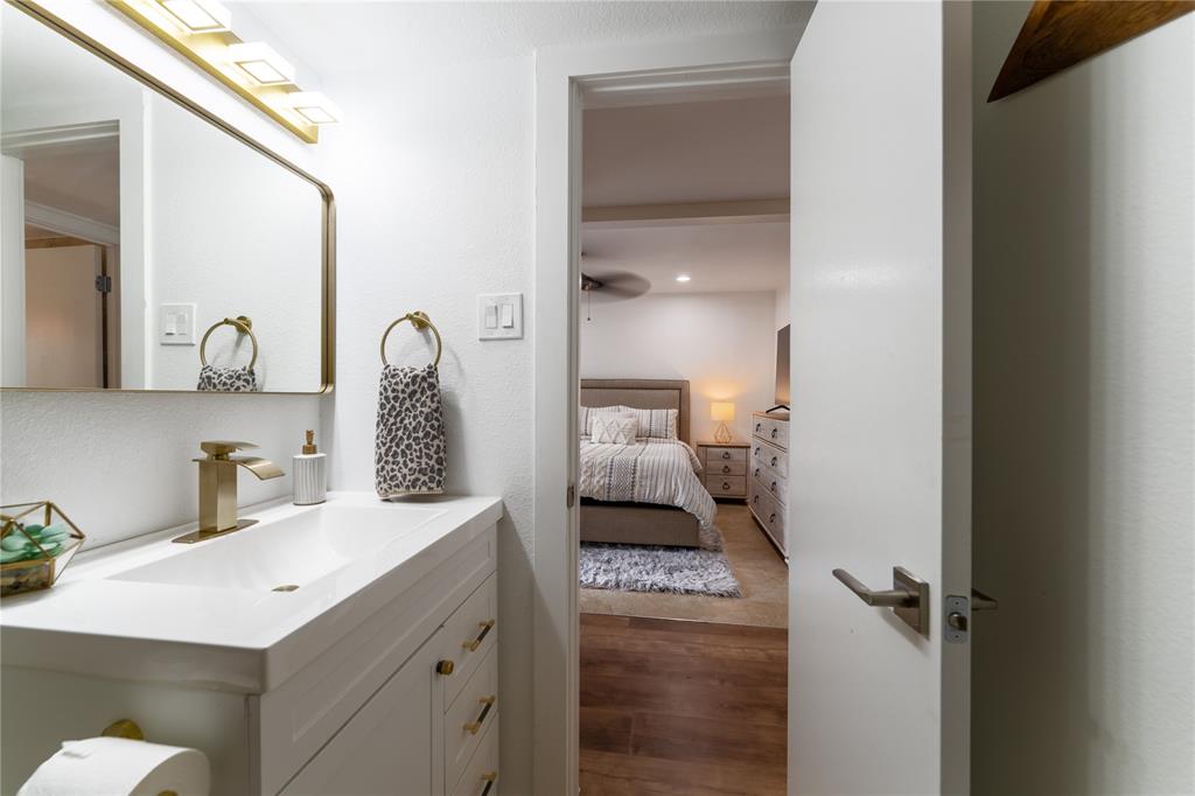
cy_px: 398
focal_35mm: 14
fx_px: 465
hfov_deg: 104.3
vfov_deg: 81.2
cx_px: 598
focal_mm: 14
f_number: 7.1
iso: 100
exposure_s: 1/125
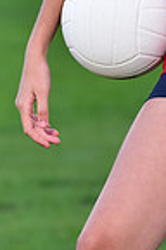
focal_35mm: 503
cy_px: -132
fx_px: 3479
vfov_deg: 4.1
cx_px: 286
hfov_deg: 2.7
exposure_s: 1/250
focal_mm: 125
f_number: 4.5
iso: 400
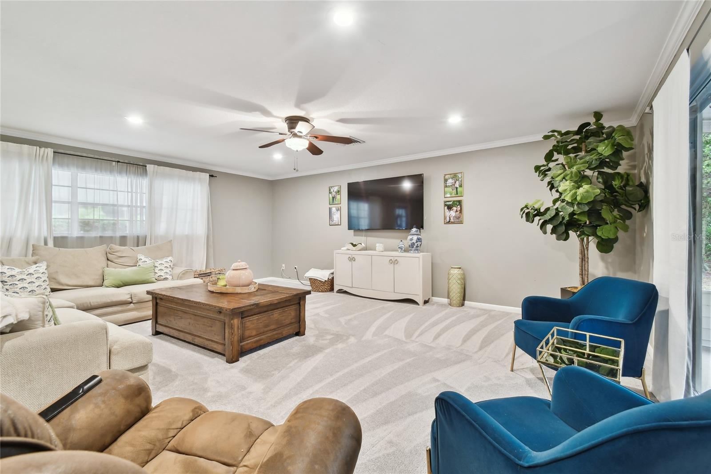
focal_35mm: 15
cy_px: 237
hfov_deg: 100.4
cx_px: 356
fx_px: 296
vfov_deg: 77.3
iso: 100
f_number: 7.1
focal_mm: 10
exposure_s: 1.3
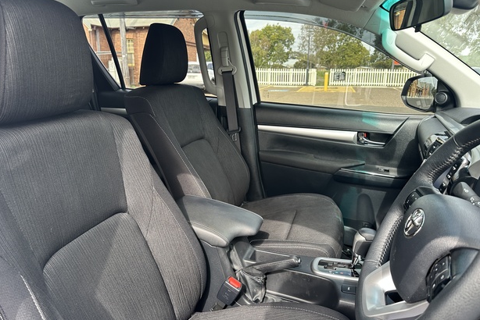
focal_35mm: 26
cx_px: 231
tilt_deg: -14.1
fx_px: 347
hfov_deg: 69.3
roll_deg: +0.3
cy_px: 168
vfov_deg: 49.6
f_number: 1.78
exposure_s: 1/258
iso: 80
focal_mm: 6.86
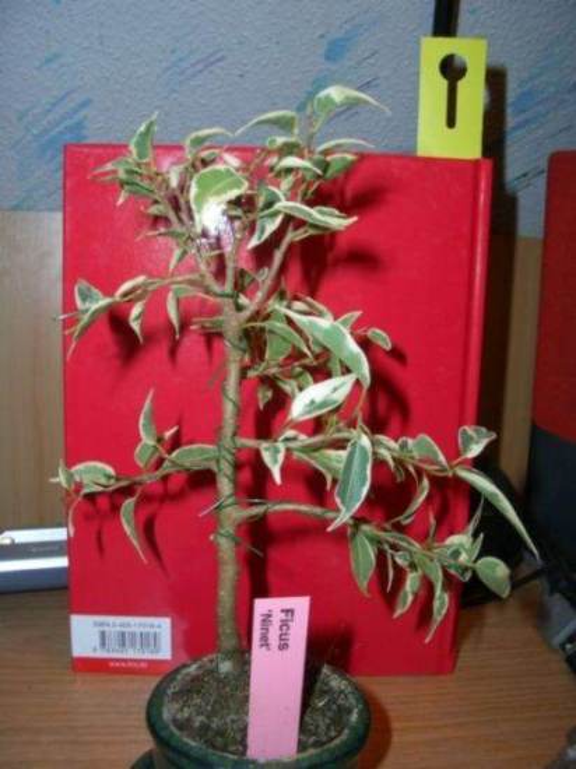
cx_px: 288
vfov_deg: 52.6
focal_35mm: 35
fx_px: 777
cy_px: 384
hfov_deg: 40.7
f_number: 4.3
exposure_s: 1/60
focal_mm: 5.8
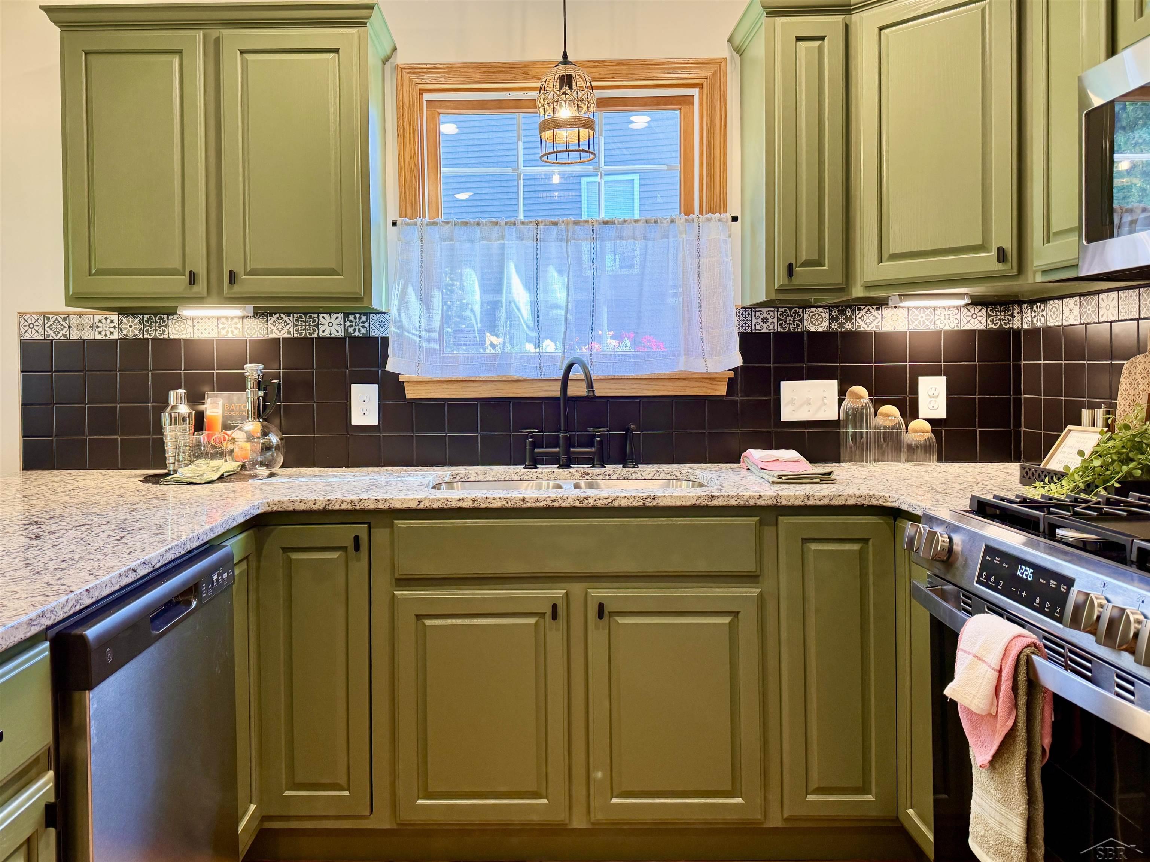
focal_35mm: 24
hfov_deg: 71.6
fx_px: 797
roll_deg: +0.6
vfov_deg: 56.8
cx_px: 575
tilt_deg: -4.5
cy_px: 431
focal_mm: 6.76
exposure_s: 1/120
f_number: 1.78
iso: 160
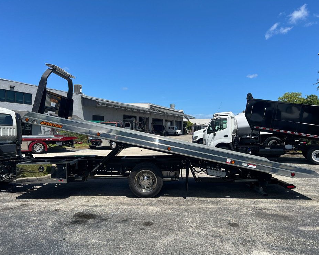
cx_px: 157
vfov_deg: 51.5
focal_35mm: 28
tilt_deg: +0.5
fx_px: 264
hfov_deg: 62.2
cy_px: 130
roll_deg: -0.3
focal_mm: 5.7
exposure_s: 1/3968
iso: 50
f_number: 1.5
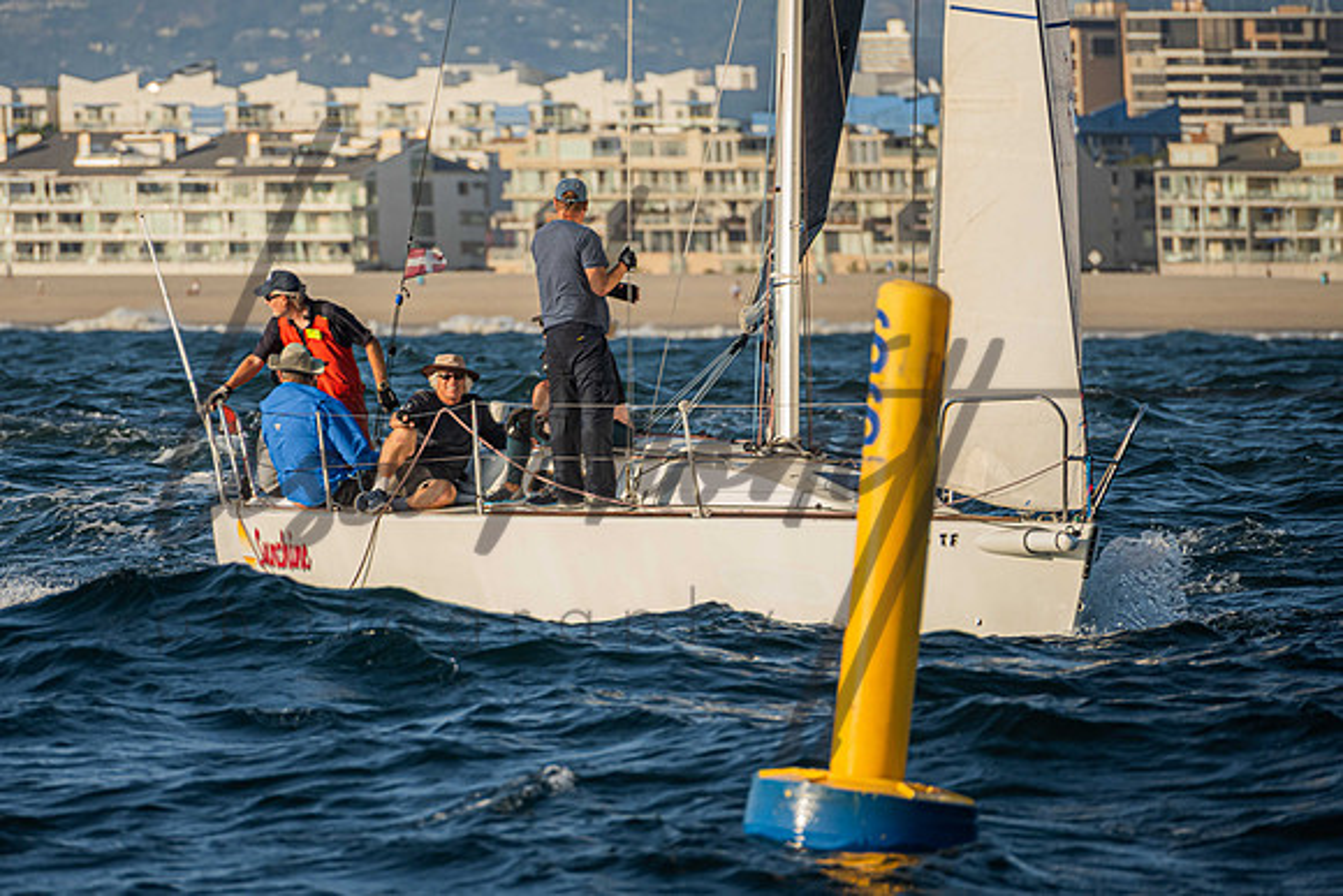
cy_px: 362
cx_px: 428
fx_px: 20515
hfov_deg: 3.7
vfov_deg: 2.5
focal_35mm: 550
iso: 400
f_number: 8
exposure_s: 1/800
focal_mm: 400
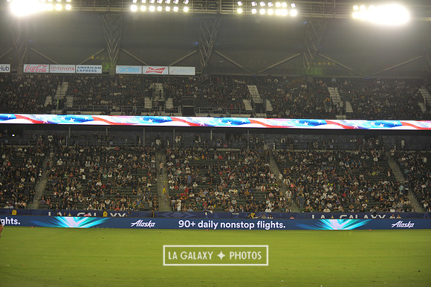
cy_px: 144
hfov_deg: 28.9
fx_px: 838
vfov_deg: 19.4
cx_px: 216
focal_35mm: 70
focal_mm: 70
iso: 1250
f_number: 2.8
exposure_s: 1/1000
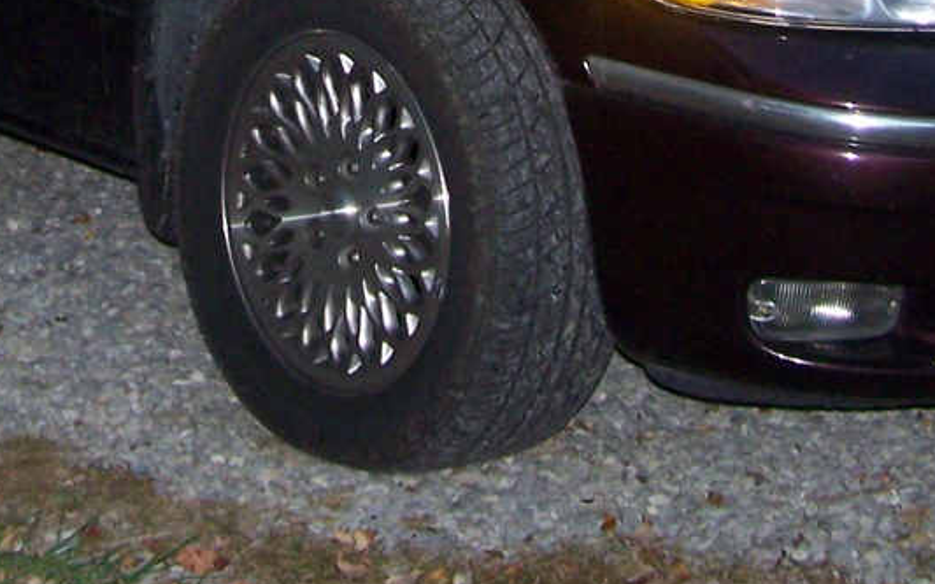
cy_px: -319
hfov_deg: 17.2
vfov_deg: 10.4
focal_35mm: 121
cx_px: 368
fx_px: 3083
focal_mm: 6.3
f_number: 2.8
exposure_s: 1/250
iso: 160
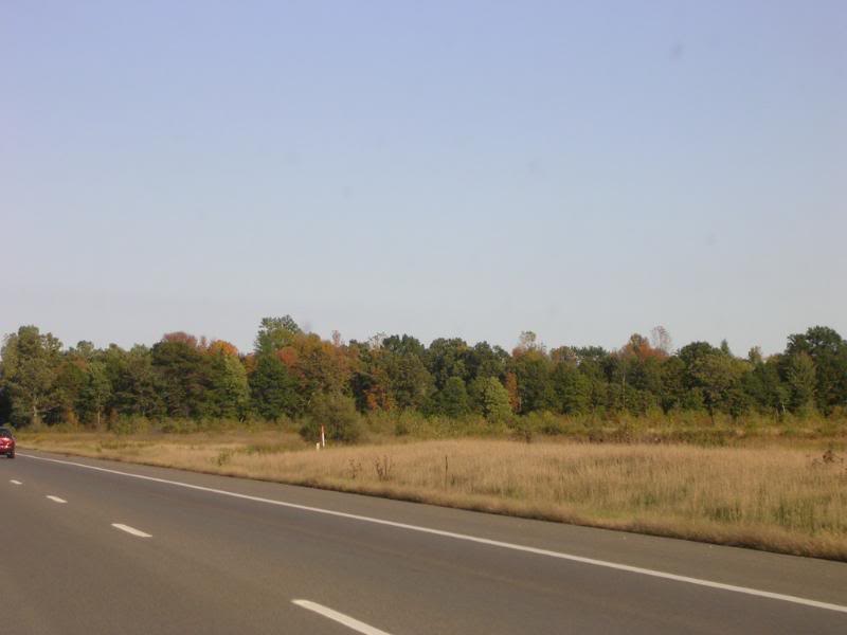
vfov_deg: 12.9
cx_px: 424
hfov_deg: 17.1
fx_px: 2814
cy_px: 318
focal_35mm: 115
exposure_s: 1/322
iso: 50
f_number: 4.9
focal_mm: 17.4
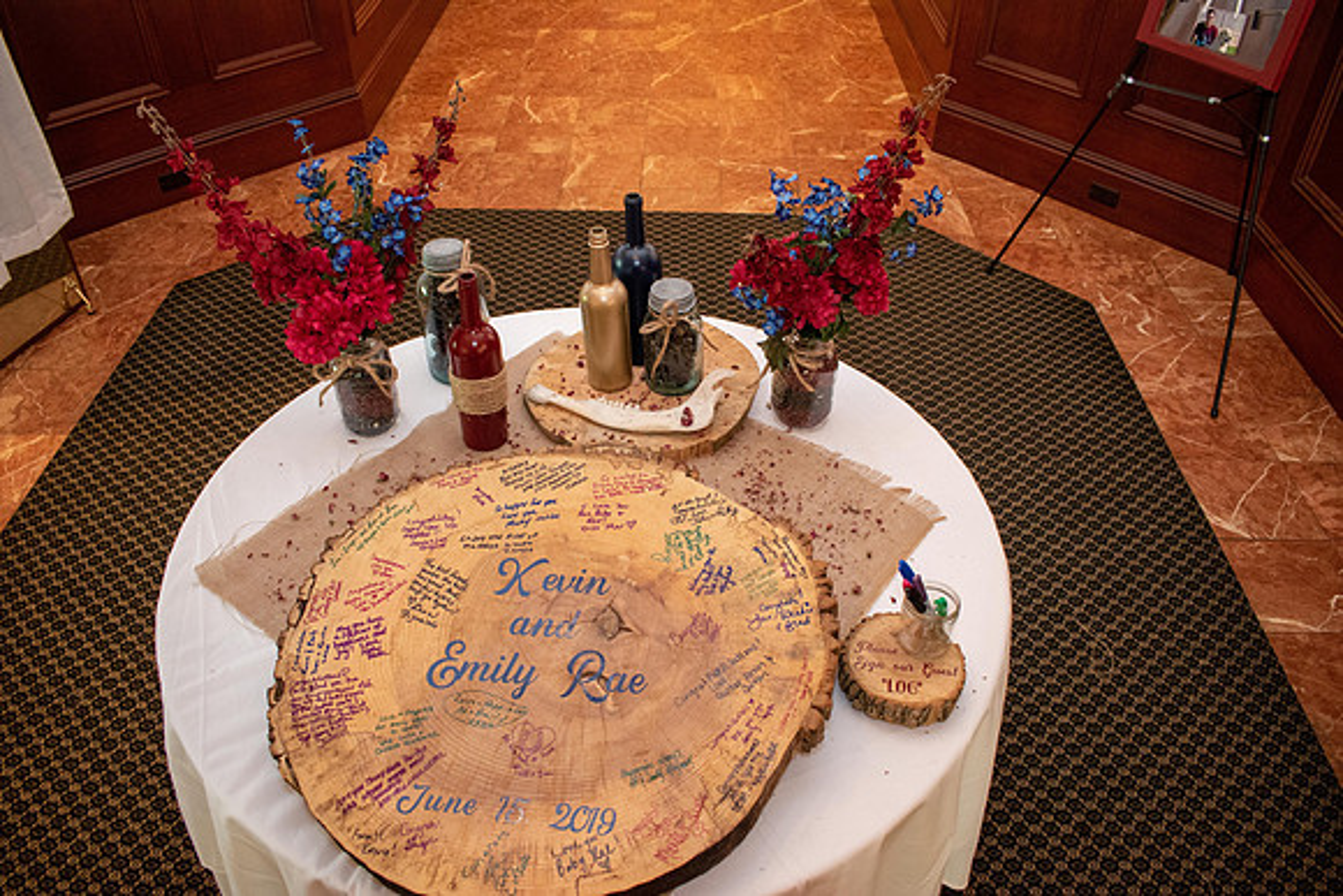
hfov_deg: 67.4
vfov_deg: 48.0
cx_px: 672
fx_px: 1007
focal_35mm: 27
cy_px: 448
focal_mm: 18
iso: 1600
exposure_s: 1/30
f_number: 4
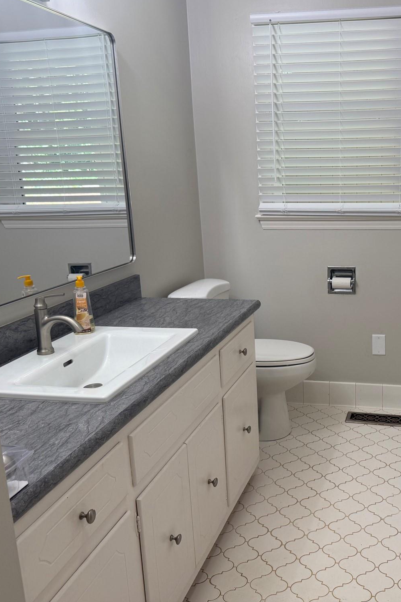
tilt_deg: -12.6
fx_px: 568
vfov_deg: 55.8
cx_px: 321
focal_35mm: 34
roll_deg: +0.7
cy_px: 297
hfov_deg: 37.5
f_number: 1.78
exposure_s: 1/120
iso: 100
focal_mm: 6.76
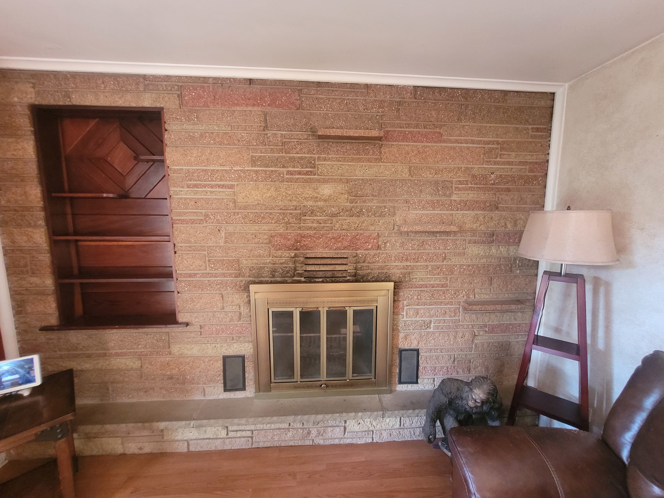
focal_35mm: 13
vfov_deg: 89.9
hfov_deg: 106.2
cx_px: 332
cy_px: 249
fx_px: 249
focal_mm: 1.74
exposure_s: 1/30
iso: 400
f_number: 2.2
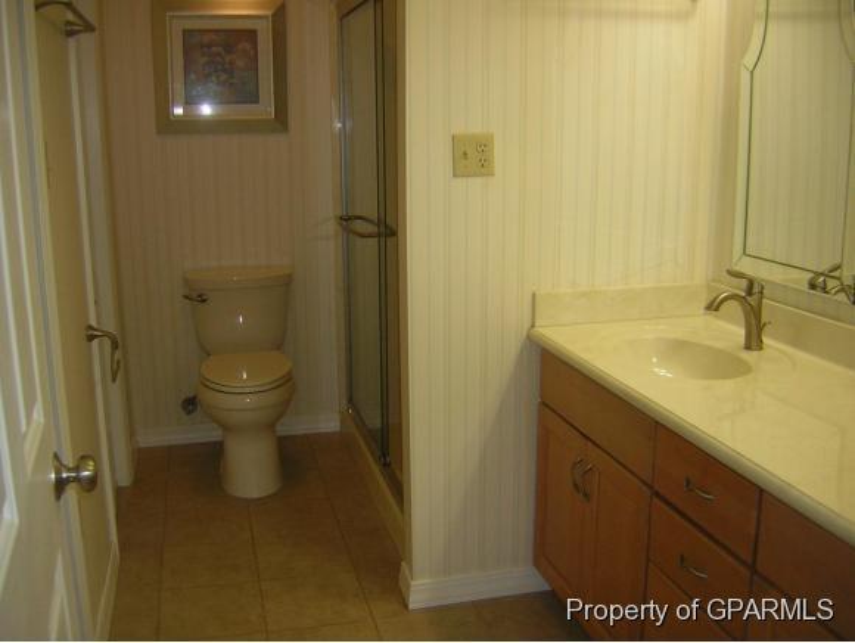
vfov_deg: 39.7
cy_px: 322
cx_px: 428
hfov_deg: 51.3
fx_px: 890
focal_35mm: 36
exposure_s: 1/30
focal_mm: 4.7
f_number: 2.6
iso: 50
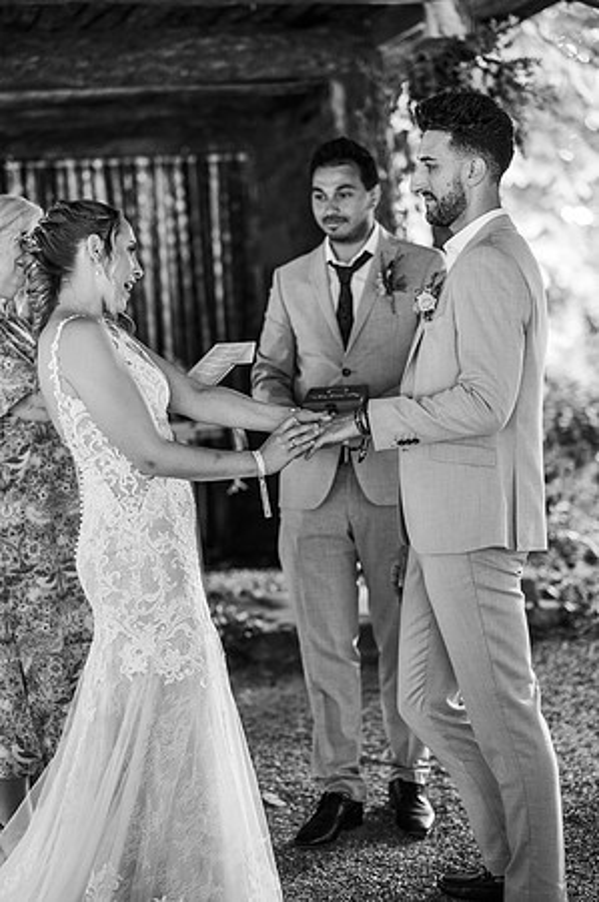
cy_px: 451
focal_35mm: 85
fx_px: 2126
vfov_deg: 23.9
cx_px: 300
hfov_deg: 16.0
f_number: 2.2
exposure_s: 1/200
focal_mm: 85
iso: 1400
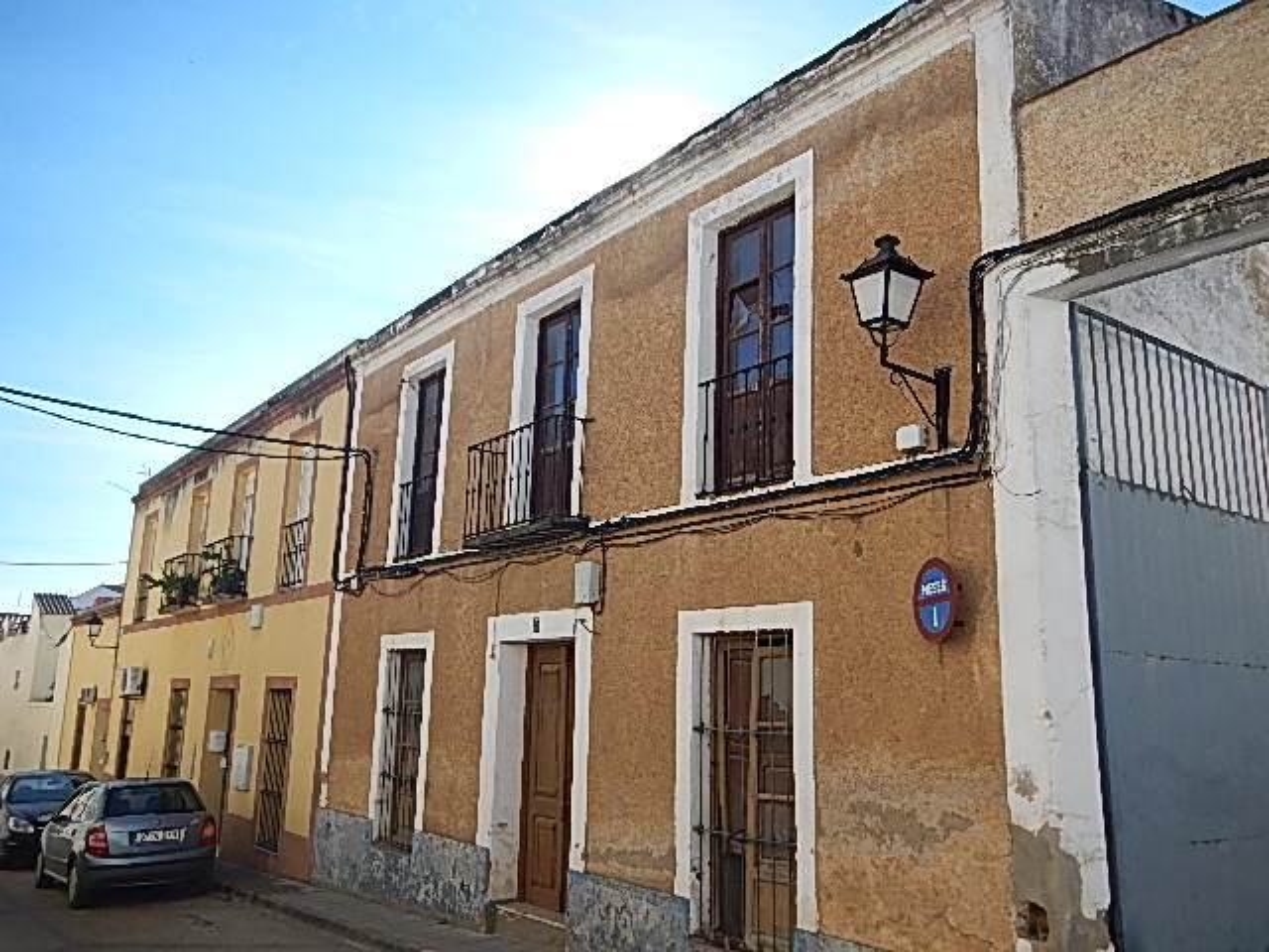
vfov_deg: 49.7
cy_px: 476
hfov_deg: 63.4
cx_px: 634
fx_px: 1026
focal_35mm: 28
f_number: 3.9
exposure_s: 1/640
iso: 125
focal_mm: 5
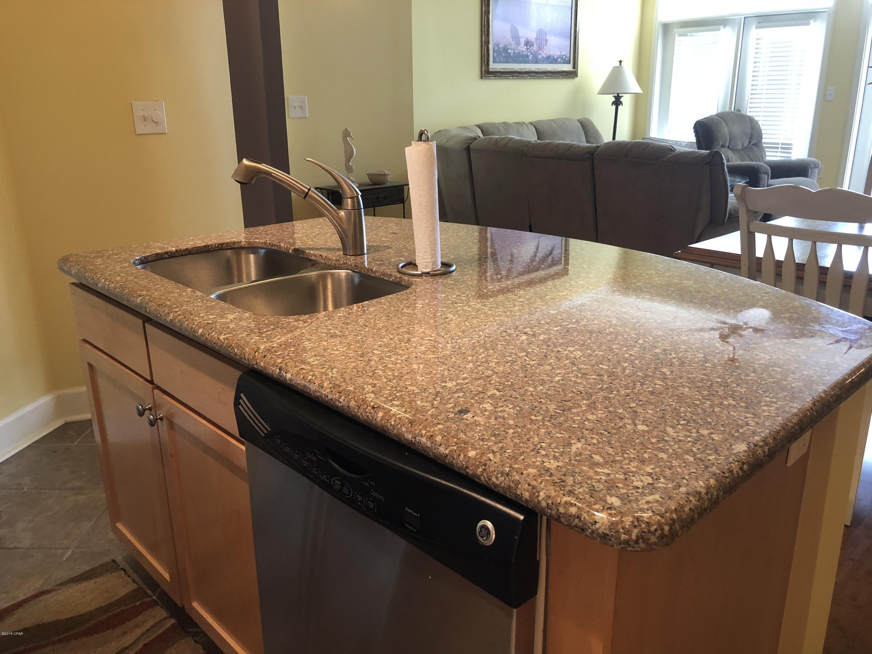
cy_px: 327
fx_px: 705
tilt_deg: -18.5
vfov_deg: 49.7
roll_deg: +0.3
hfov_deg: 63.4
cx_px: 436
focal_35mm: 28
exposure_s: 1/17
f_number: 1.8
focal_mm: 3.99
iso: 40
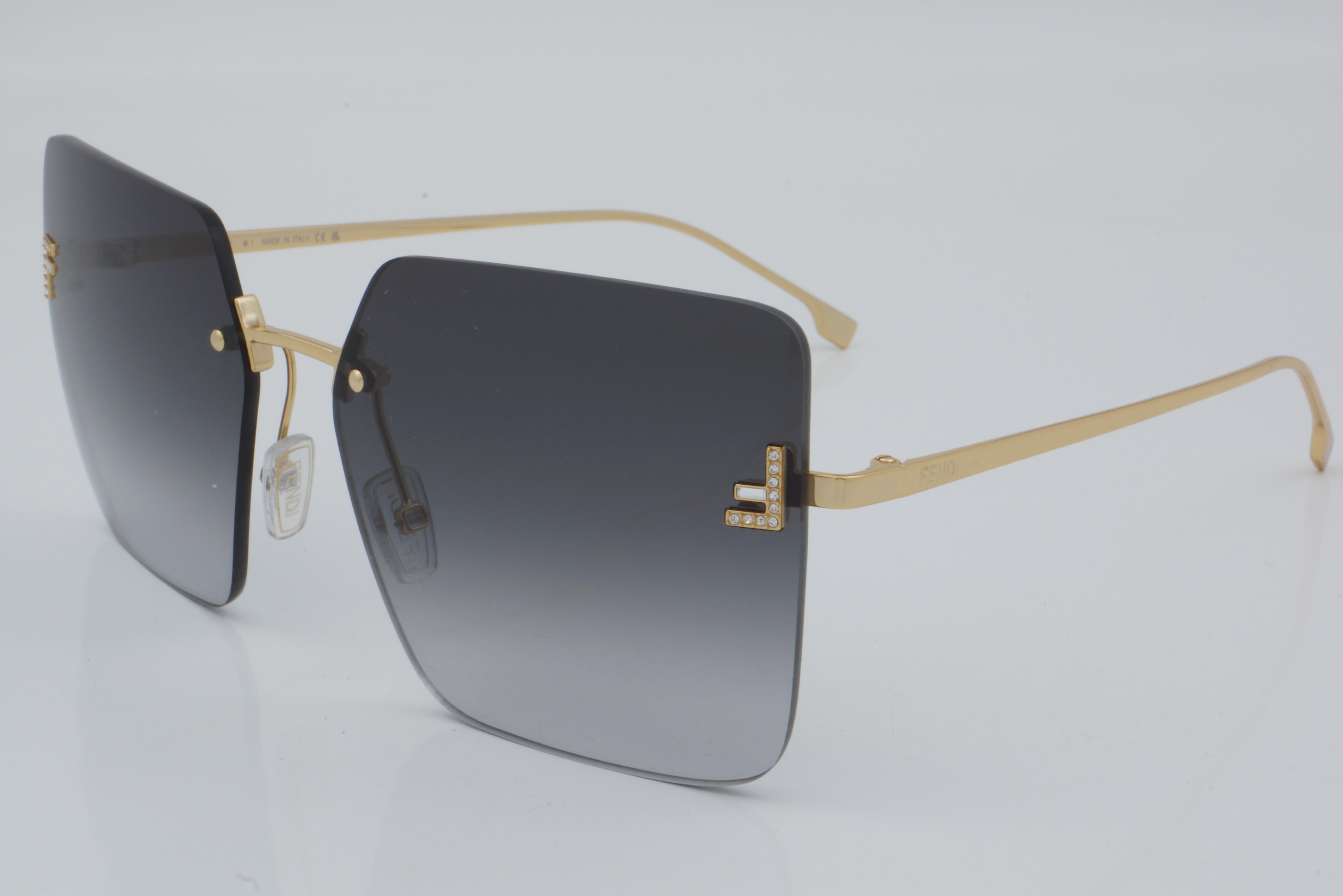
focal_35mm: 75
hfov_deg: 27.0
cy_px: 448
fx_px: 2798
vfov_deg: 18.2
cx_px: 672
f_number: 32
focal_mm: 50
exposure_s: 1/4
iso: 100
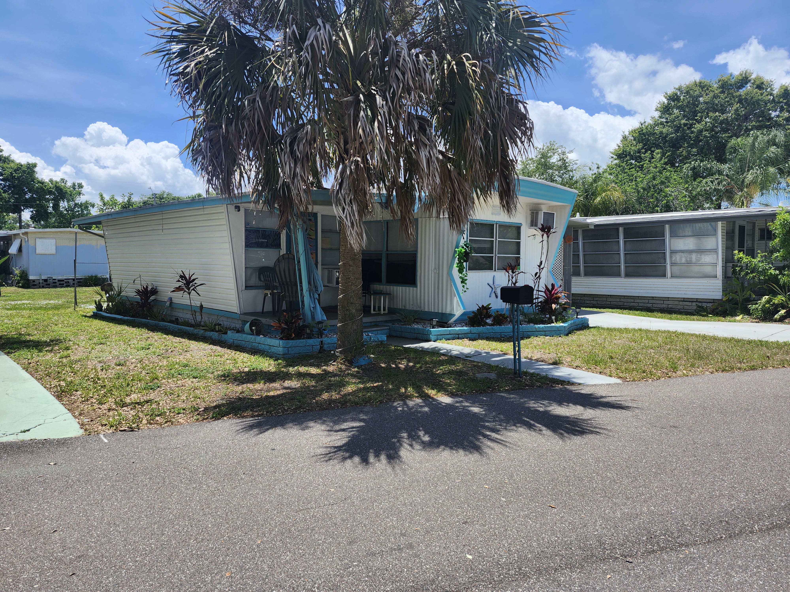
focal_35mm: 23
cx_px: 395
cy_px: 296
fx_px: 525
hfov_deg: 73.9
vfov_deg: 58.9
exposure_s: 1/1248
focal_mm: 5.54
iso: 25
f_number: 1.8
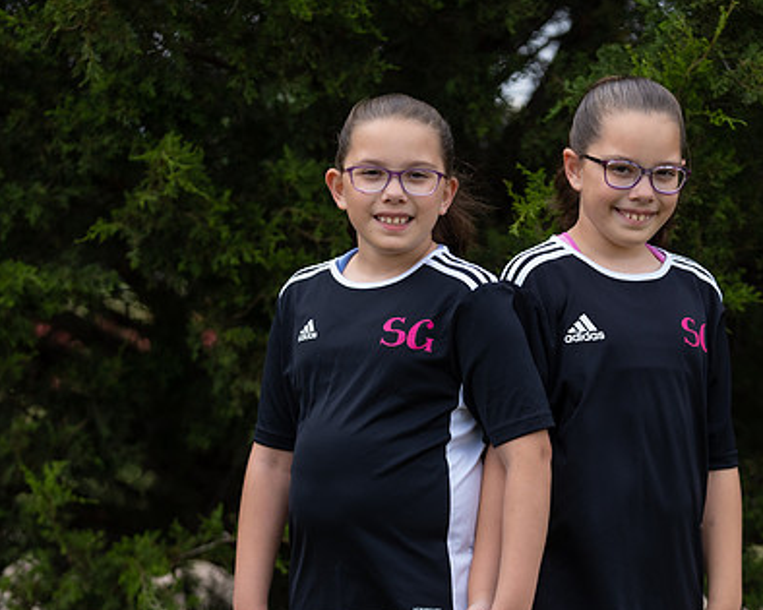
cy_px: 401
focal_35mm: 164
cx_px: 443
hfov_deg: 11.8
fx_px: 3703
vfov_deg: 9.4
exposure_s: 1/320
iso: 64
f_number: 3.2
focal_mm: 101
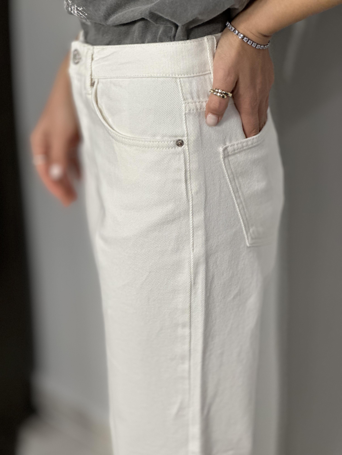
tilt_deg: -24.8
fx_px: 1014
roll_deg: +0.2
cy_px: 228
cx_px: 171
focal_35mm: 77
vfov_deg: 25.3
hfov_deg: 19.1
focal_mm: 9
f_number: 2.8
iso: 160
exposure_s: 1/100
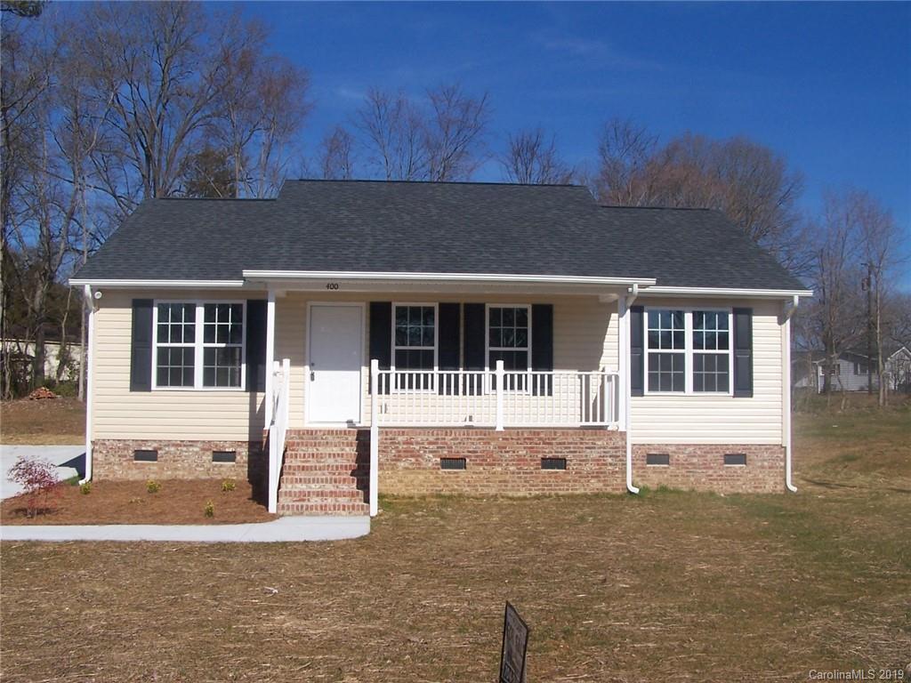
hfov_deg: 49.0
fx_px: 1000
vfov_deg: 37.7
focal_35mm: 38
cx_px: 456
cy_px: 342
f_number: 5.6
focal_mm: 6.3
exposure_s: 1/500
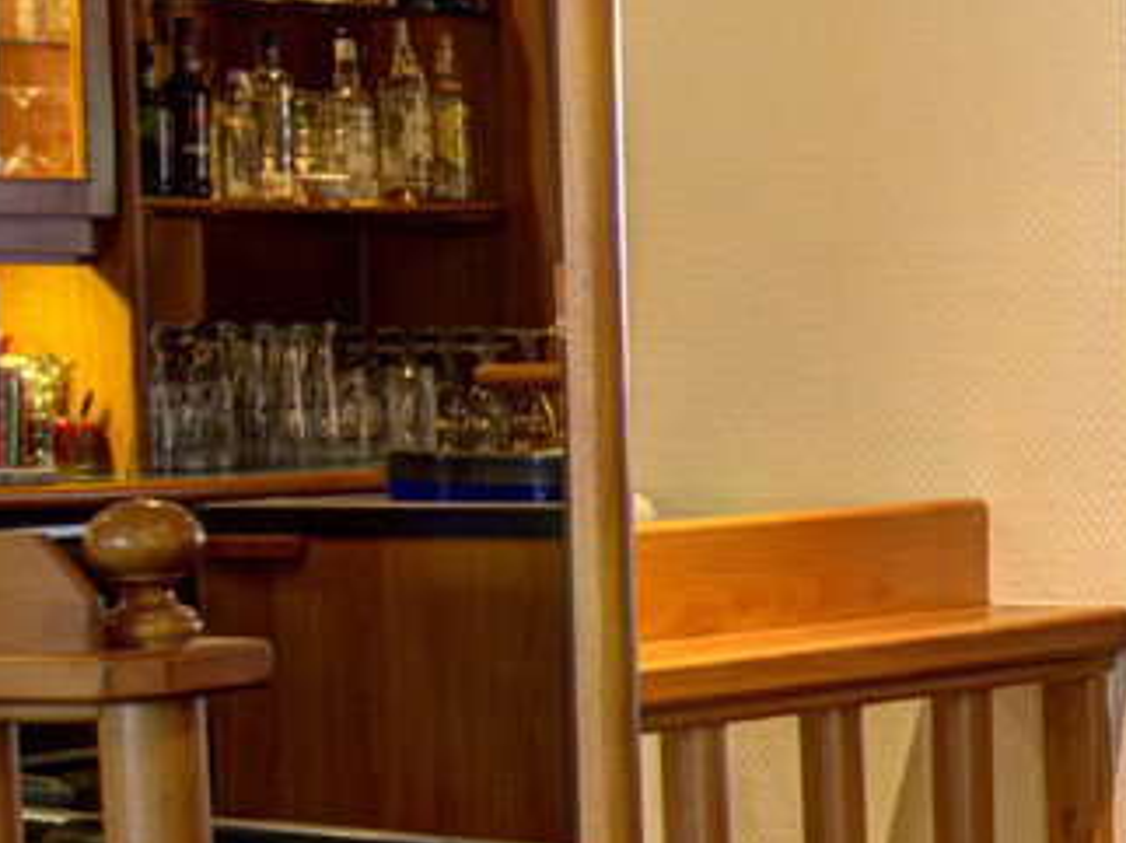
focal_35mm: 159
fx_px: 5168
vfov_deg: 9.2
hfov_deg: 9.8
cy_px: 894
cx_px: 3287
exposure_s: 1/1.6
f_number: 8
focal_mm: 26
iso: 200
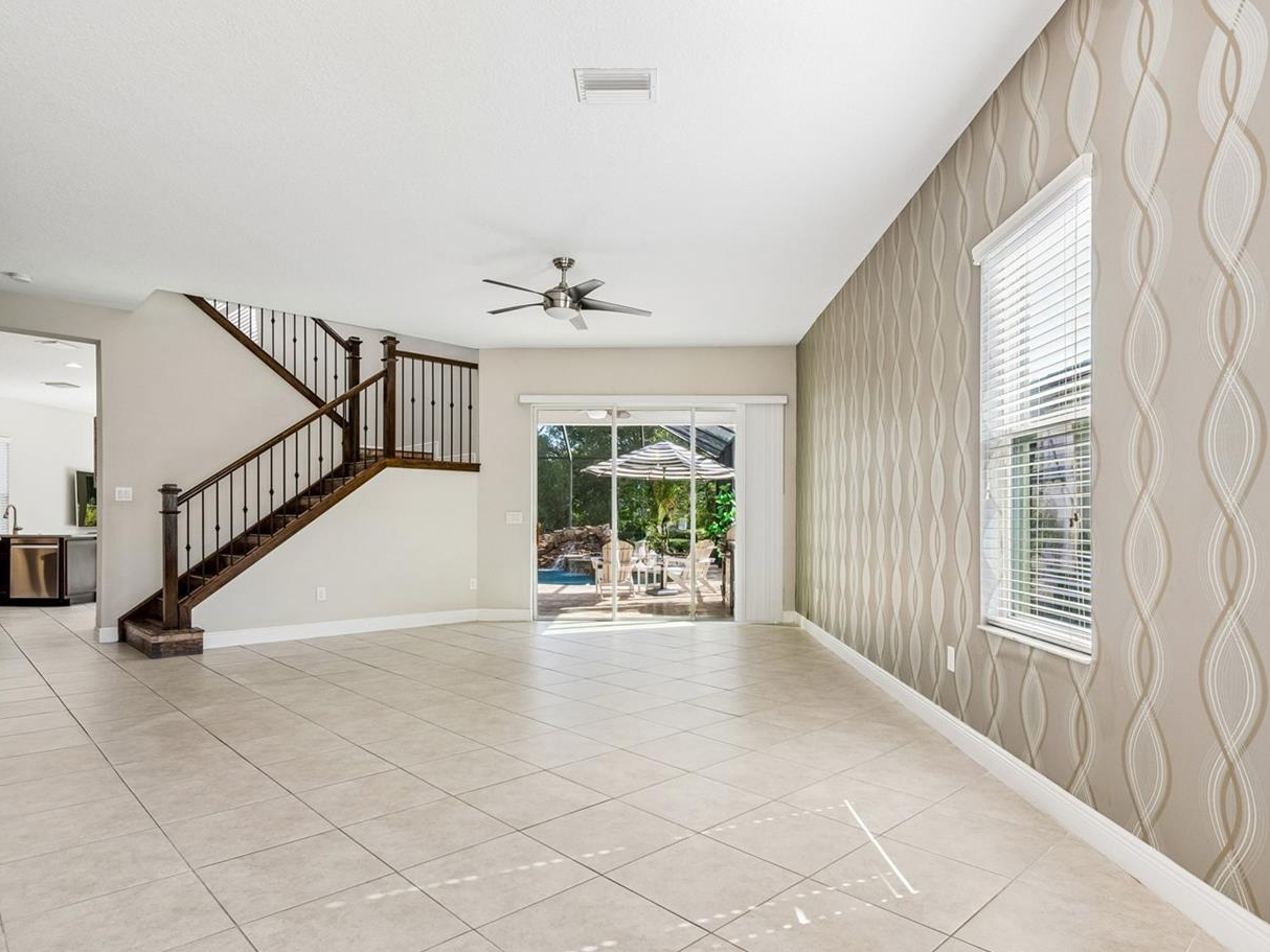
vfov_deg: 68.4
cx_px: 647
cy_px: 540
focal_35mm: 19
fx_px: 697
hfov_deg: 84.6
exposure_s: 1/30
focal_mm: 10
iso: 100
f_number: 7.1
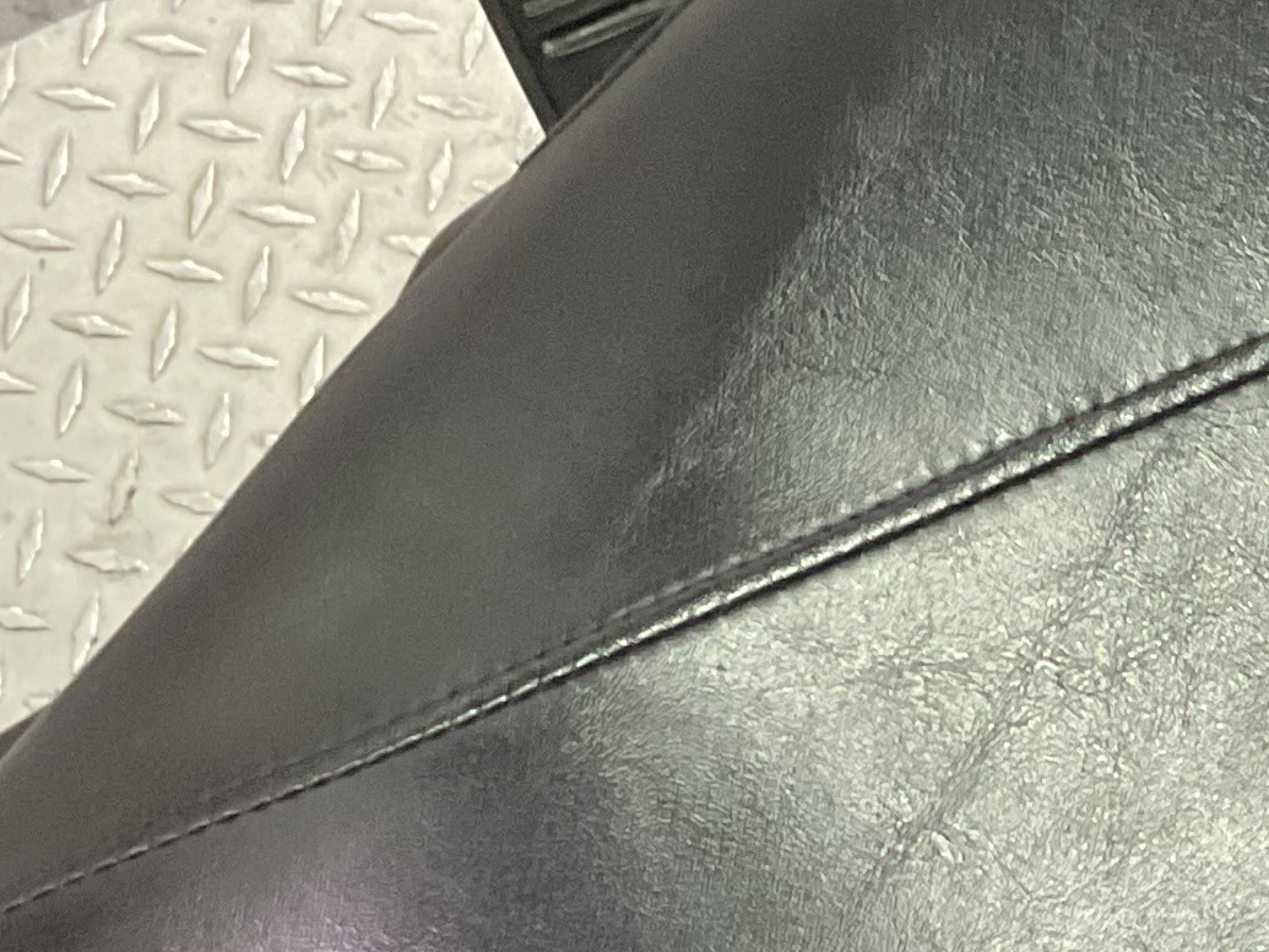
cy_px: 478
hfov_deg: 16.4
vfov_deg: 13.1
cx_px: 1679
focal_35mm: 113
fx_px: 4142
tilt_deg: -74.4
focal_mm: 3
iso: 250
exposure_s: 1/60
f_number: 1.8
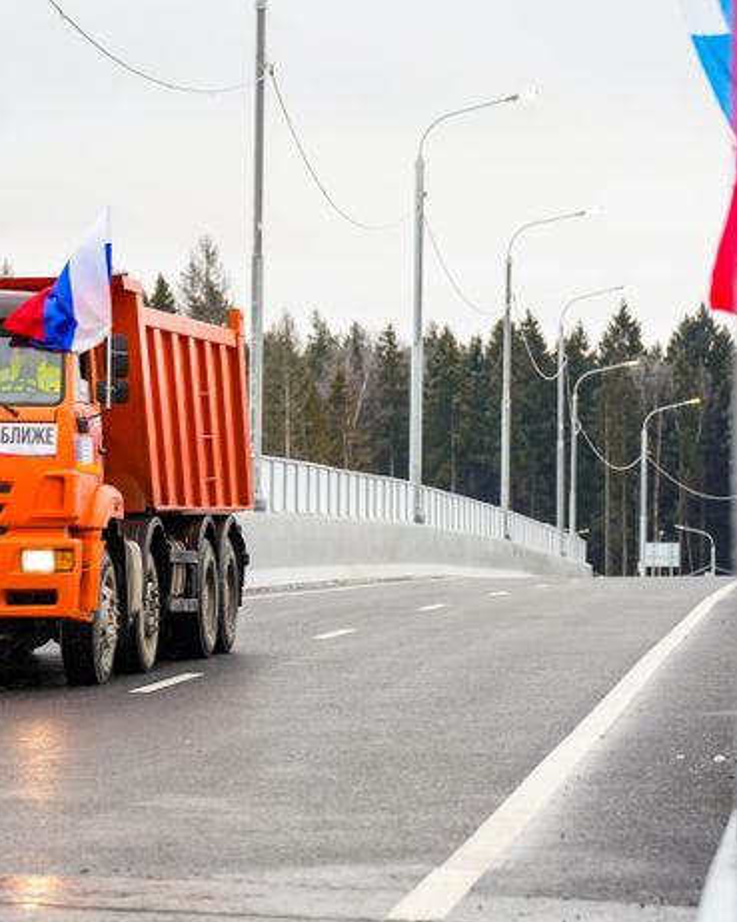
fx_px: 4421
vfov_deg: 11.9
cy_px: 463
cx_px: 235
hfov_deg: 9.5
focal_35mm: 162
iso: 1250
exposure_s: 1/400
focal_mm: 114
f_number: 4.5
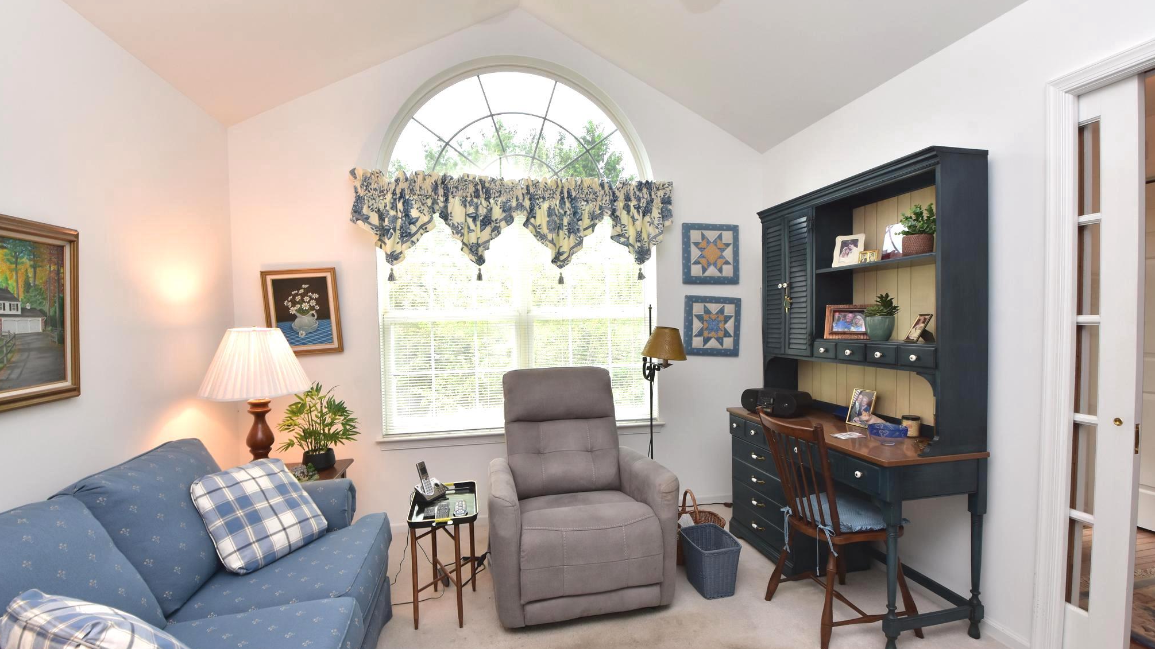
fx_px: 490
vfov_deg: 67.0
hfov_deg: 99.4
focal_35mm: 16
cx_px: 582
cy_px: 341
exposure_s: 1/30
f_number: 9
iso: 500
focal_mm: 10
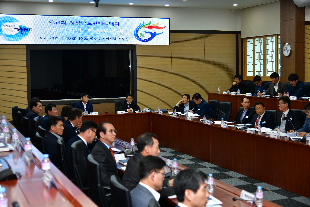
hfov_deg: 36.2
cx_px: 155
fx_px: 474
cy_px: 104
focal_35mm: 55
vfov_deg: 24.6
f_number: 4
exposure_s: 1/250
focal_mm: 55
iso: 500
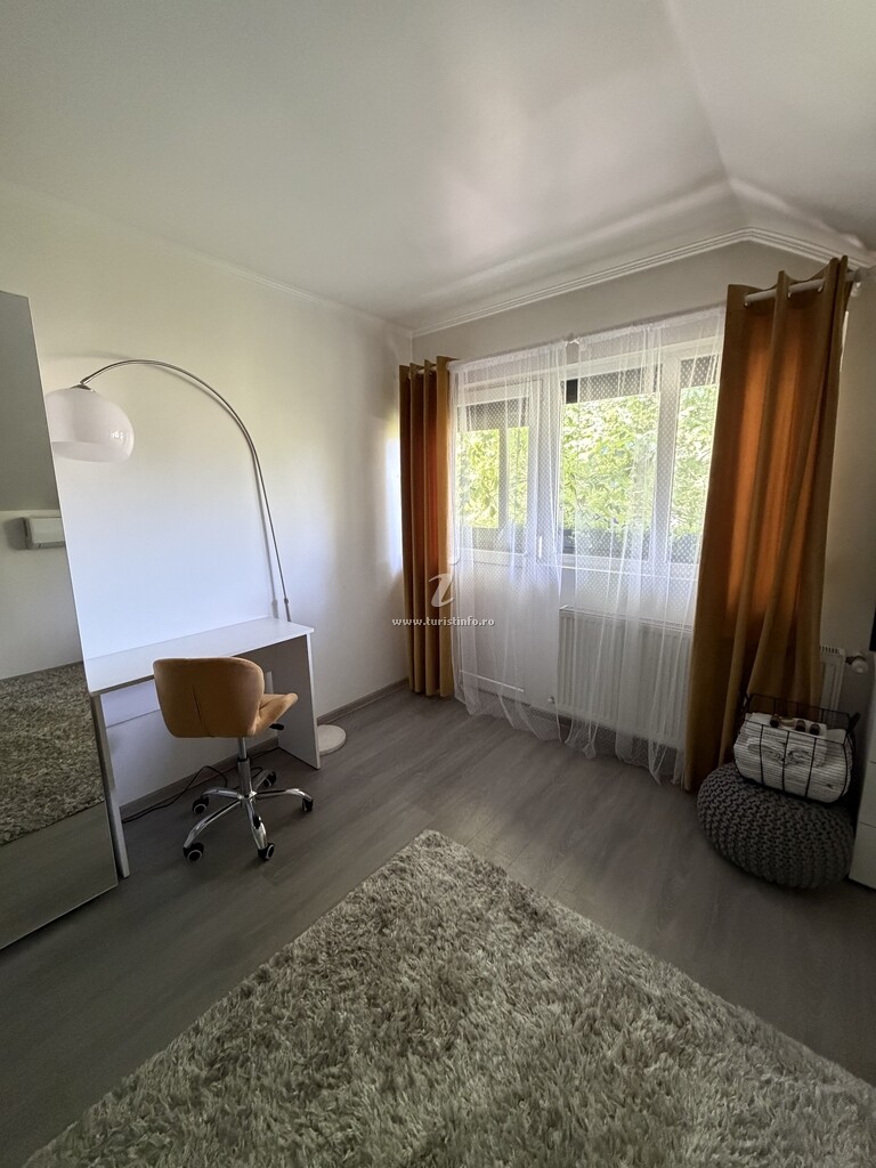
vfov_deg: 102.1
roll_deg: +0.4
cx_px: 438
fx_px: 472
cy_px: 584
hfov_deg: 85.7
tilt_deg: -10.7
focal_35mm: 14
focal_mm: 2.22
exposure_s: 1/60
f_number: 2.2
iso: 640
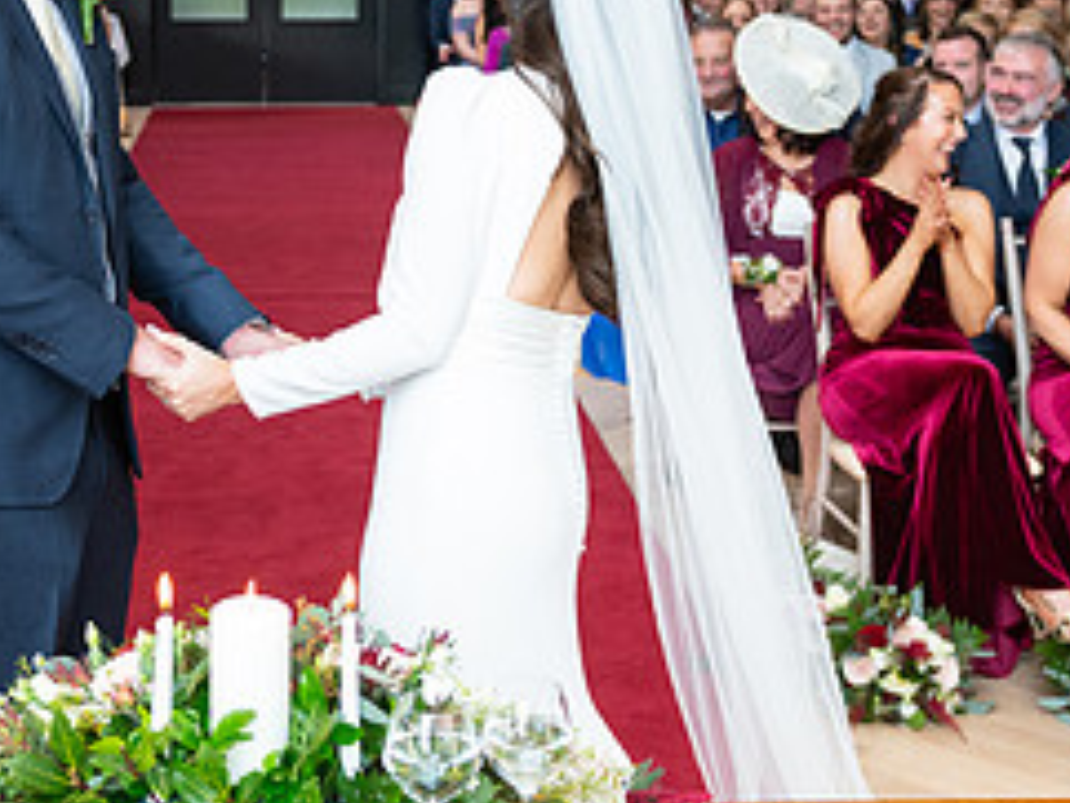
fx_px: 2072
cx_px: 293
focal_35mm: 67
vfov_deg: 21.6
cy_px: 126
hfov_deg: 28.6
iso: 640
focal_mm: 29
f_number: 3.5
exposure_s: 1/160
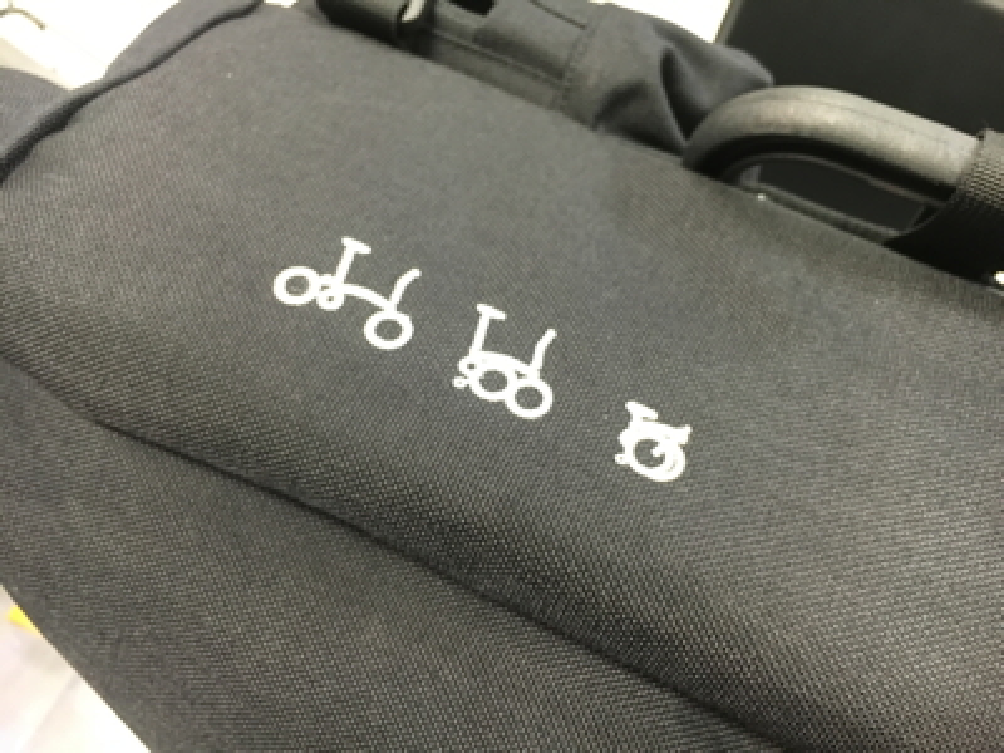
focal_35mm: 29
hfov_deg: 61.7
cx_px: 502
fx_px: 841
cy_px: 376
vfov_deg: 48.2
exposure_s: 1/17
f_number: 2.2
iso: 200
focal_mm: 4.15
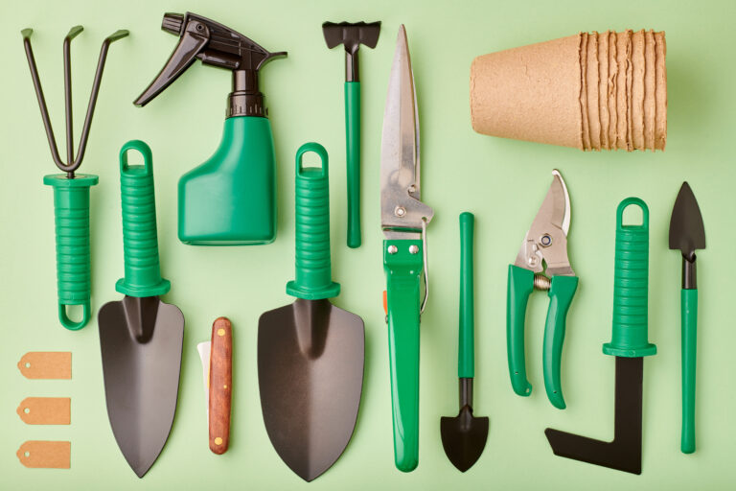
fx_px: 1738
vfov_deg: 16.1
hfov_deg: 23.9
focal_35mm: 85
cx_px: 368
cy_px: 246
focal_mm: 85
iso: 64
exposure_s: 1/200
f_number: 14
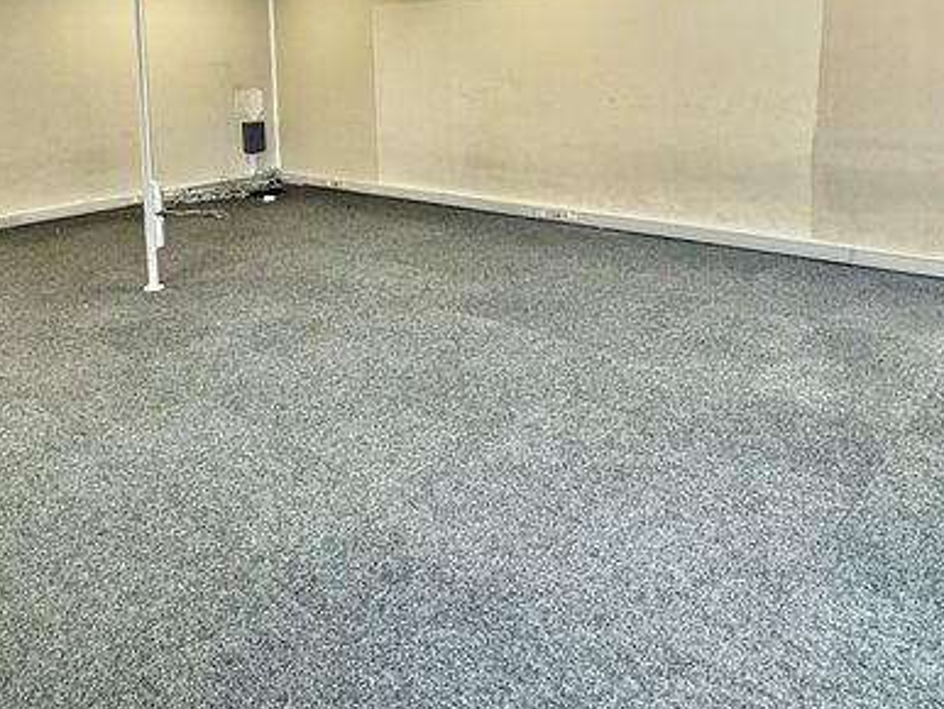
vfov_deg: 45.2
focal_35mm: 29
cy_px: 117
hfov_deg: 60.0
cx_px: 306
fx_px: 791
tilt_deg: -4.0
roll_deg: +0.9
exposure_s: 1/50
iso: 160
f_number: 2.2
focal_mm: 2.22
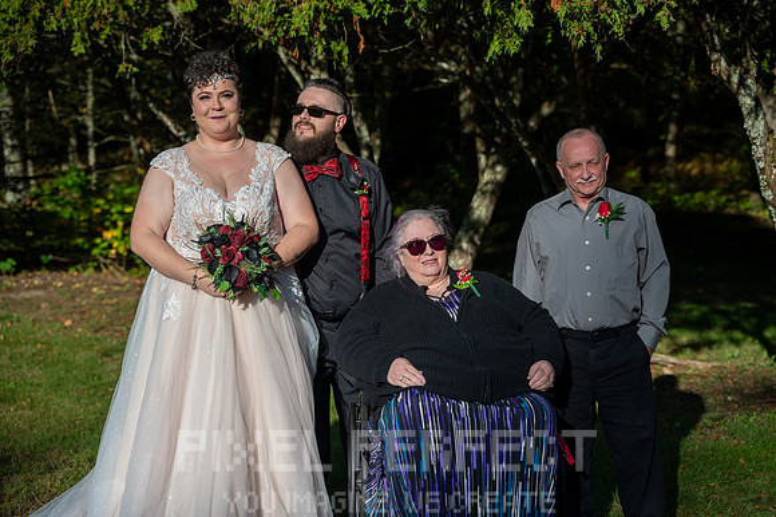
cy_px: 258
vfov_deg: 18.2
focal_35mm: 75
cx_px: 388
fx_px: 1616
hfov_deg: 27.0
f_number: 4
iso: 560
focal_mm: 75
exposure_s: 1/8000
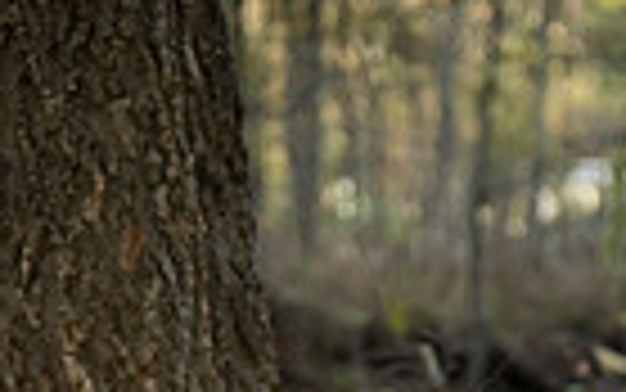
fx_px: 3840
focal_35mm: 225
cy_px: 856
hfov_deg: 9.3
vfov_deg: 5.7
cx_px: 581
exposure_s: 1/160
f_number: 4.5
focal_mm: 68
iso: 800
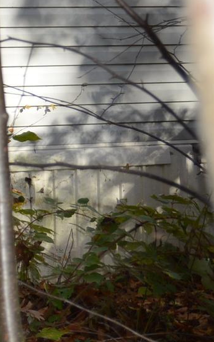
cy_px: 0
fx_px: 1639
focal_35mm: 176
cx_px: -300
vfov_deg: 11.8
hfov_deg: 7.0
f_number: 4.5
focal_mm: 31
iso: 100
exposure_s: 1/200
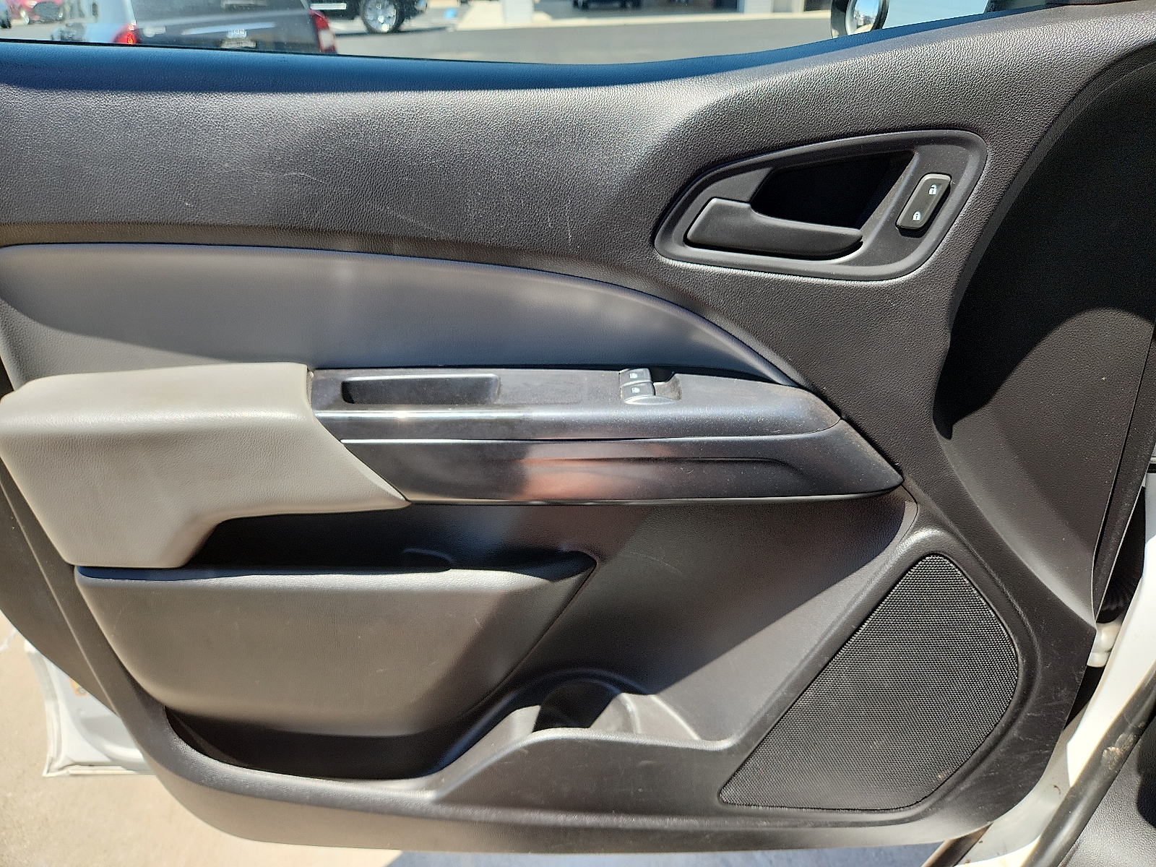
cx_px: 578
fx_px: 768
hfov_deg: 73.9
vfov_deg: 58.9
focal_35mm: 23
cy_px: 434
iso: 50
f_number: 1.8
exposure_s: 1/435
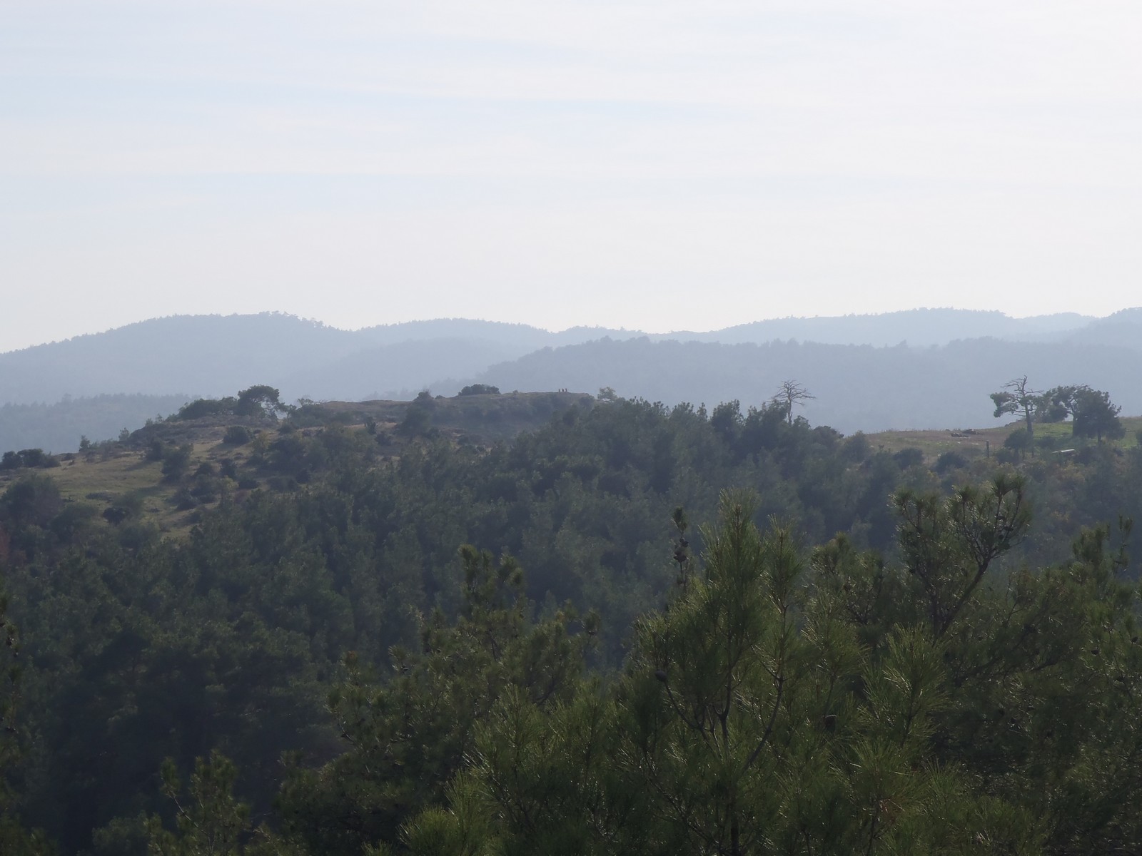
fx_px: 3365
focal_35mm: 102
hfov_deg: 19.3
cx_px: 571
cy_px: 428
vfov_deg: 14.5
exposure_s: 1/500
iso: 80
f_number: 6.3
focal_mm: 18.2
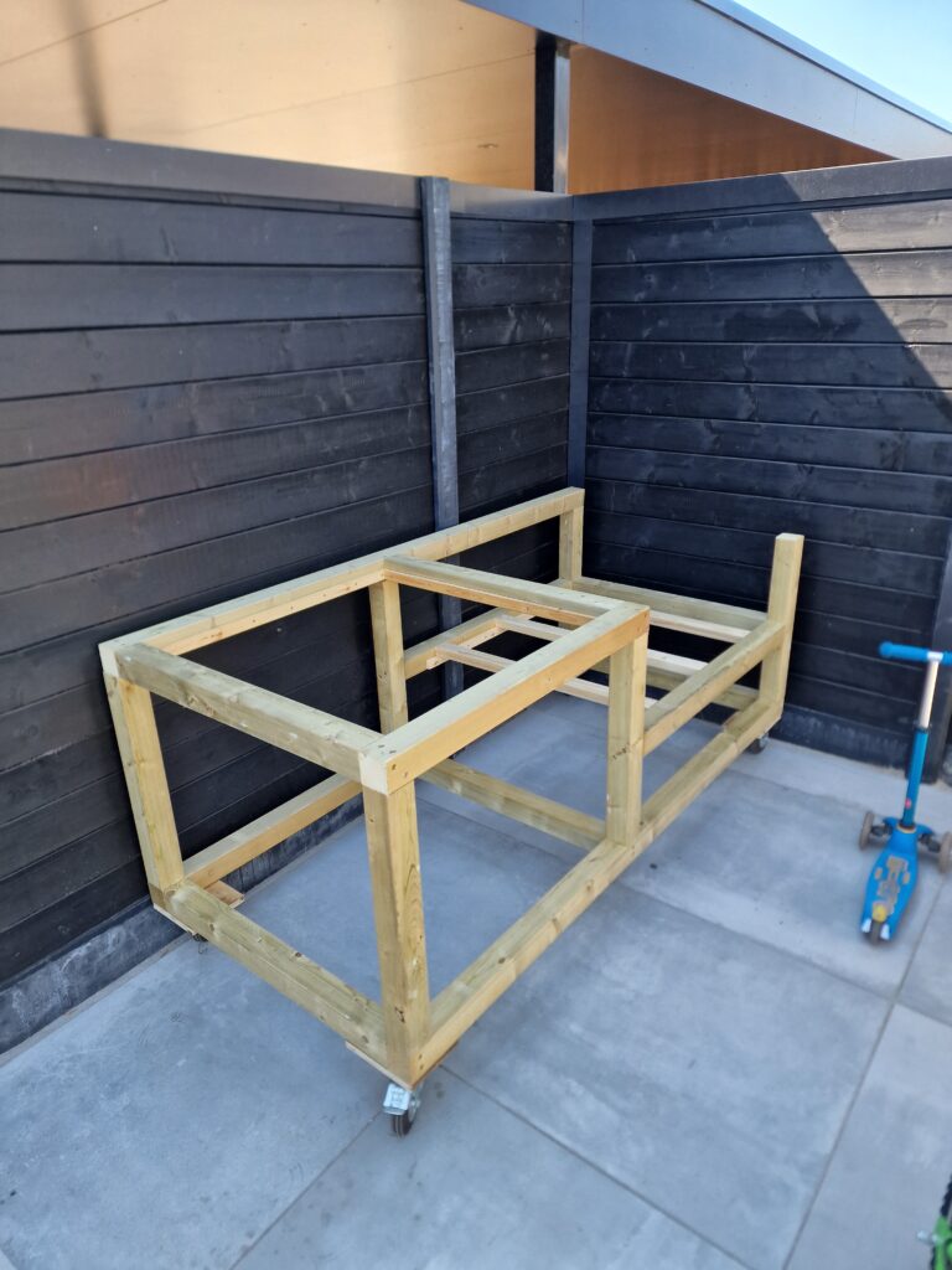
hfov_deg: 58.9
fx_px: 843
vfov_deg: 73.9
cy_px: 635
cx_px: 476
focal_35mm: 23
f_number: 1.8
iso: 50
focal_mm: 6.4
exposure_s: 1/180
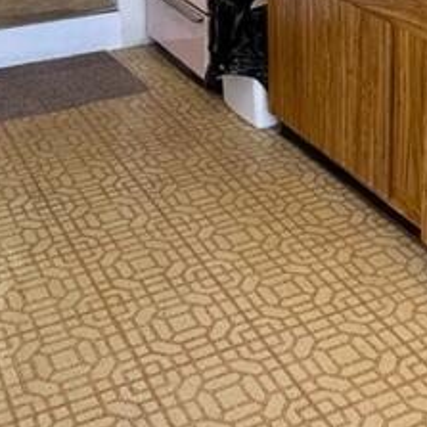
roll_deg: +1.2
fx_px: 921
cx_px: 253
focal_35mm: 66
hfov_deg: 26.1
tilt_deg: -11.7
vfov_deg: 23.8
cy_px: -86
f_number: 1.6
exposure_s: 1/60
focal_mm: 5.1
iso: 400
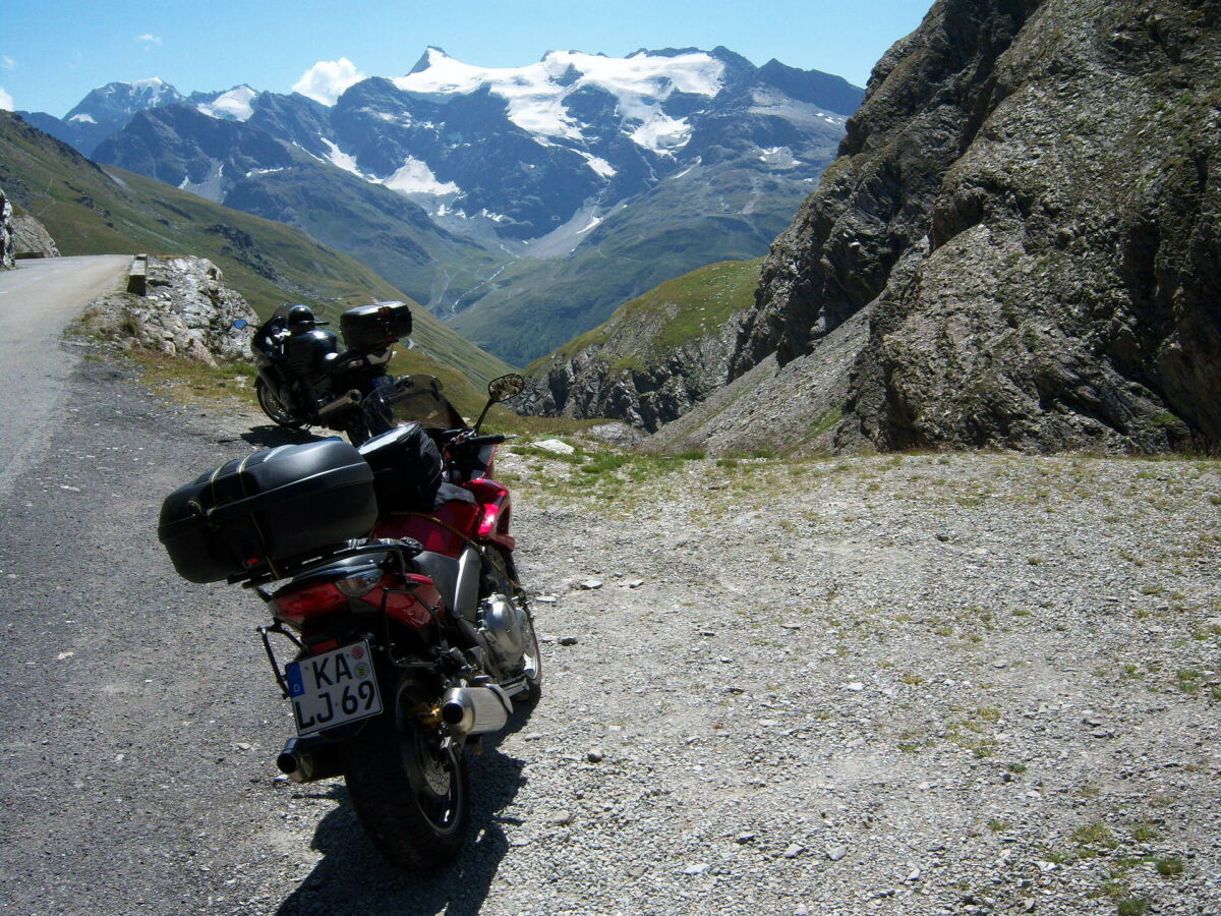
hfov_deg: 51.4
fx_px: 1270
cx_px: 610
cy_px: 458
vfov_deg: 39.7
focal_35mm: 36
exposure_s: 1/640
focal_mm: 7.5
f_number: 4.8
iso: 80
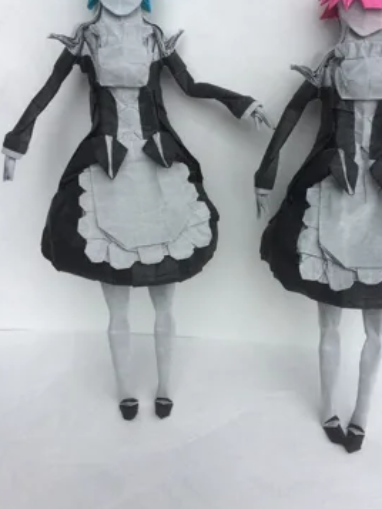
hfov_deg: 36.6
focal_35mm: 39
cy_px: 221
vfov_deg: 47.7
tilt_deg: -46.8
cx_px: 242
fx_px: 573
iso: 32
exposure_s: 1/477
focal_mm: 4.15
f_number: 2.2
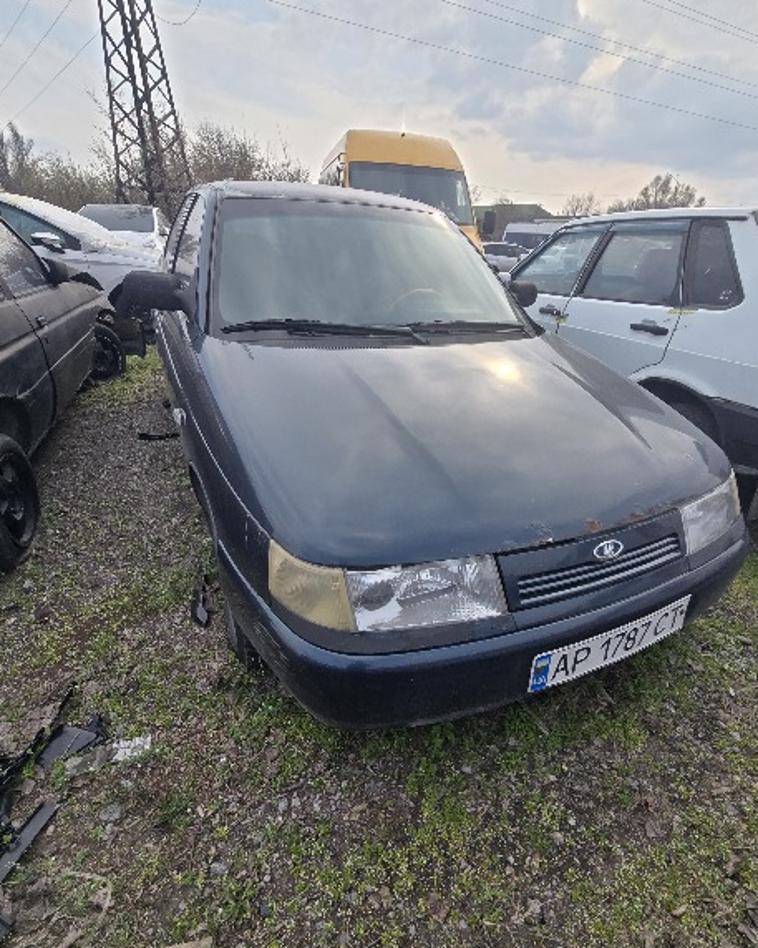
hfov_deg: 80.1
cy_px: 506
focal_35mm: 16
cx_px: 418
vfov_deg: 93.0
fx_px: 449
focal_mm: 2.2
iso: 50
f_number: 2.2
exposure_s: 1/1272
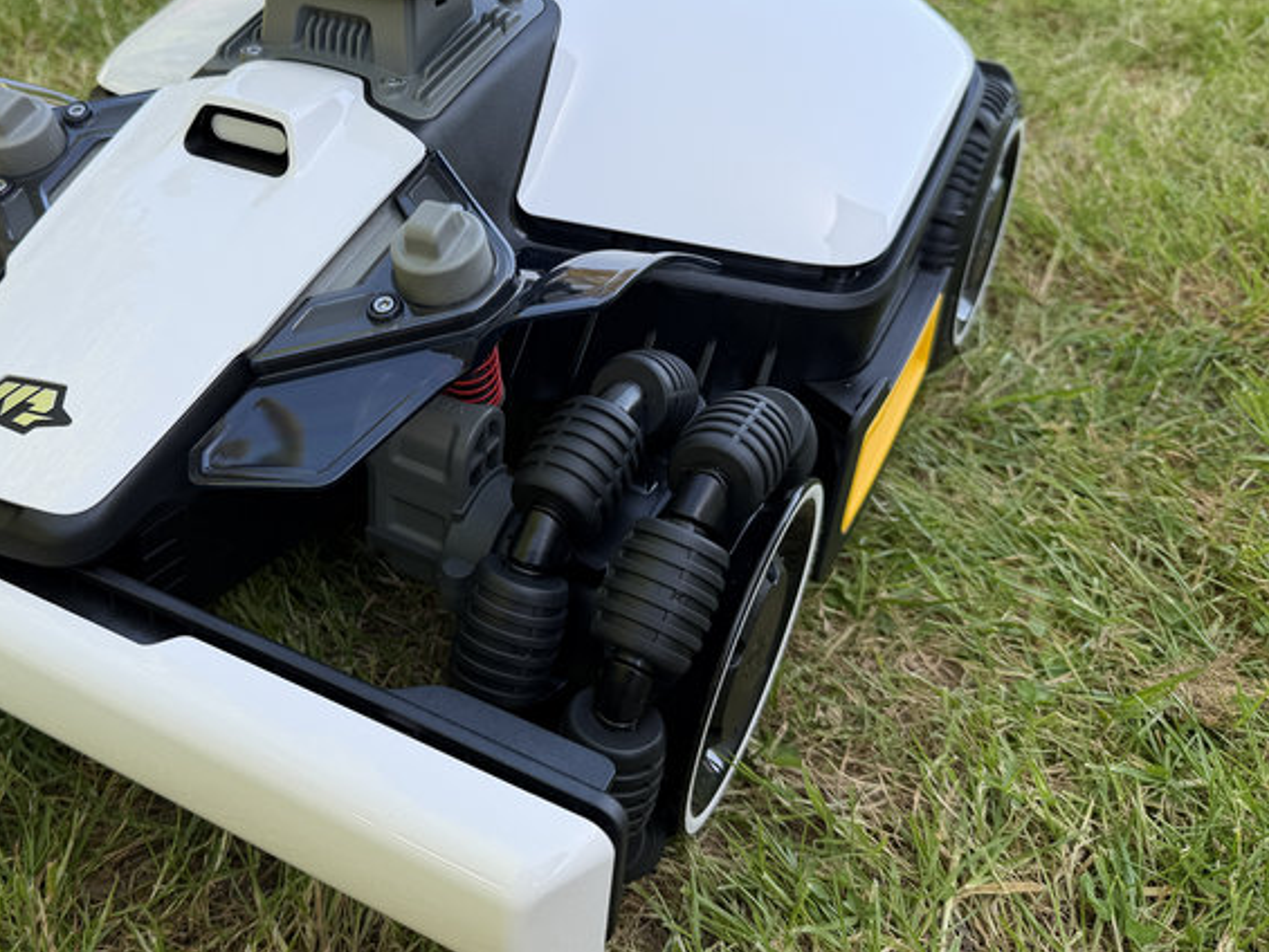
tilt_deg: -32.4
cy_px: 350
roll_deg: +2.5
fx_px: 1247
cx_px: 424
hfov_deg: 52.9
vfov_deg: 41.5
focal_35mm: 34
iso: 80
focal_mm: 6.76
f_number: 1.78
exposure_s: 1/992
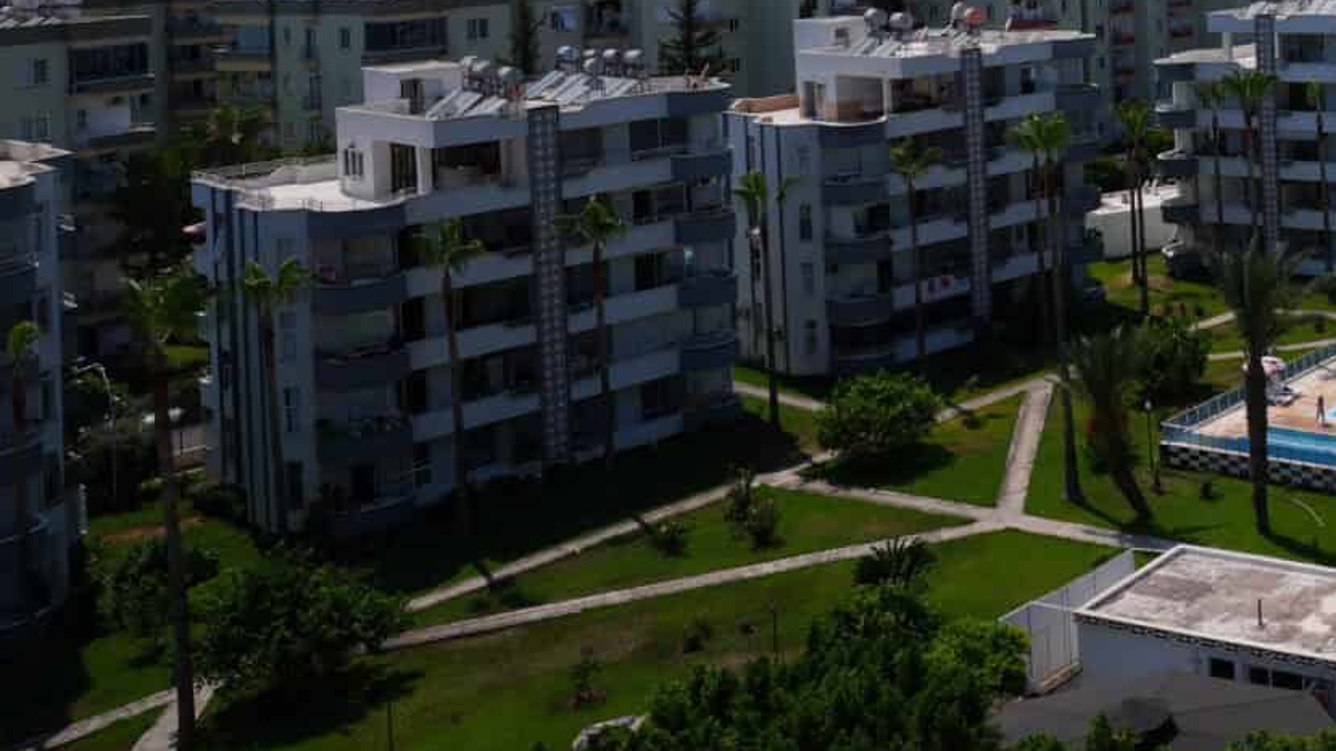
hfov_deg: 35.9
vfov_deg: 24.8
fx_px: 1558
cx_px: 1612
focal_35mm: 44
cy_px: -118
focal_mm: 17
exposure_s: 1/320
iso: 100
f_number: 10
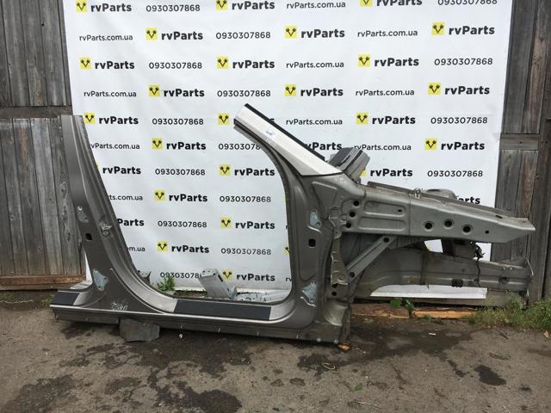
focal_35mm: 29
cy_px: 206
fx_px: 462
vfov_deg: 48.2
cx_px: 276
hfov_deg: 61.7
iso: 25
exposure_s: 1/635
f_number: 2.2
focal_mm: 4.15
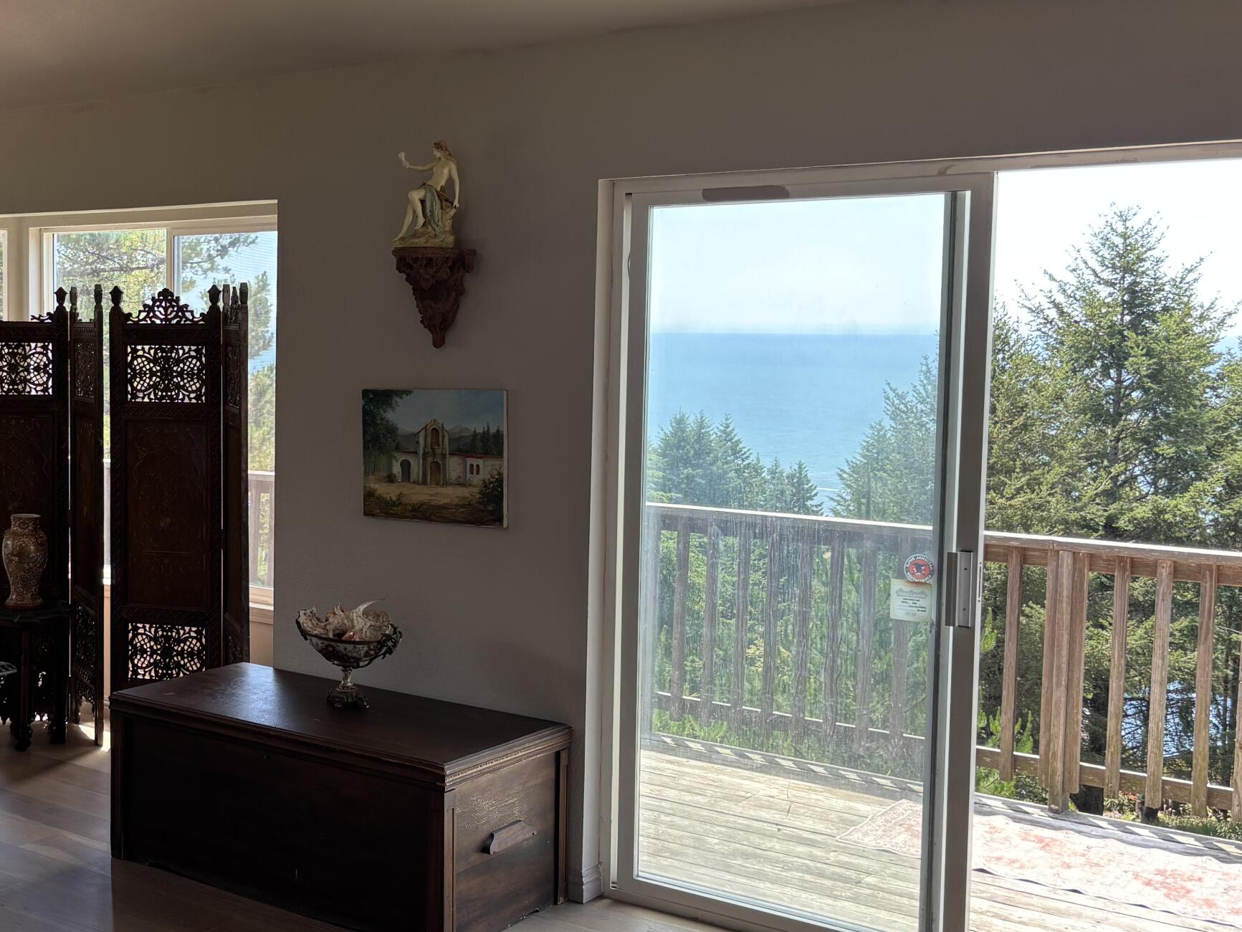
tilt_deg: -3.7
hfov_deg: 40.1
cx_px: 221
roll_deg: +1.0
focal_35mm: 45
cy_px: 437
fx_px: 1615
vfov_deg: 32.2
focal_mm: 5.96
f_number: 1.6
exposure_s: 1/137
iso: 32
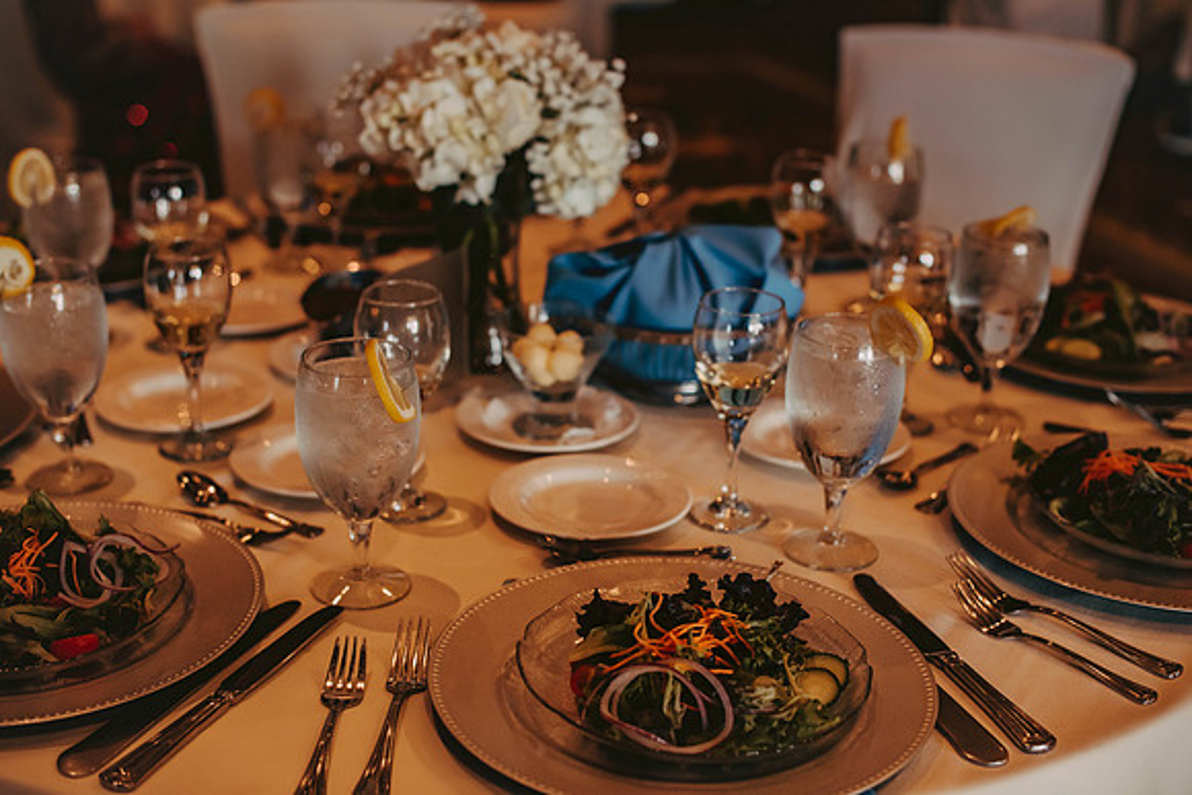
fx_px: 1656
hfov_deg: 39.6
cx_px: 596
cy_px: 398
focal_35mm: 50
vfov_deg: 27.0
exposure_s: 1/320
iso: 640
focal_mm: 50
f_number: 2.2
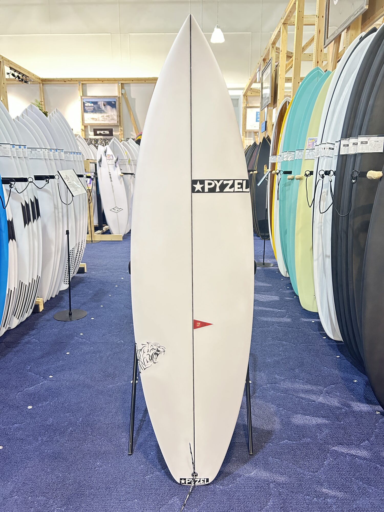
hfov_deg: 53.1
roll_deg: -0.3
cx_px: 192
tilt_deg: -12.3
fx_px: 385
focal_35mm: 26
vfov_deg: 67.3
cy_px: 256
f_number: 1.5
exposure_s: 1/60
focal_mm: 5.7
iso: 320
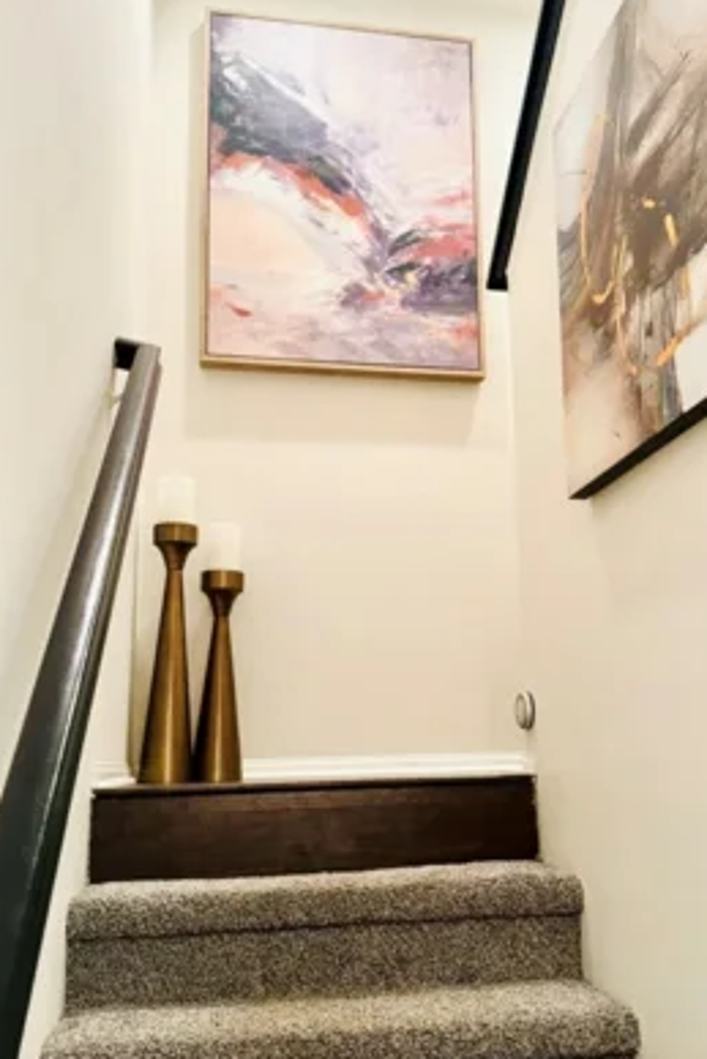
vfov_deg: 53.1
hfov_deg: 36.6
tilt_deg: +10.5
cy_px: 540
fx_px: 1059
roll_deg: +1.5
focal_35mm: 36
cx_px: 456
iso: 640
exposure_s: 1/60
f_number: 1.78
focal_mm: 6.76
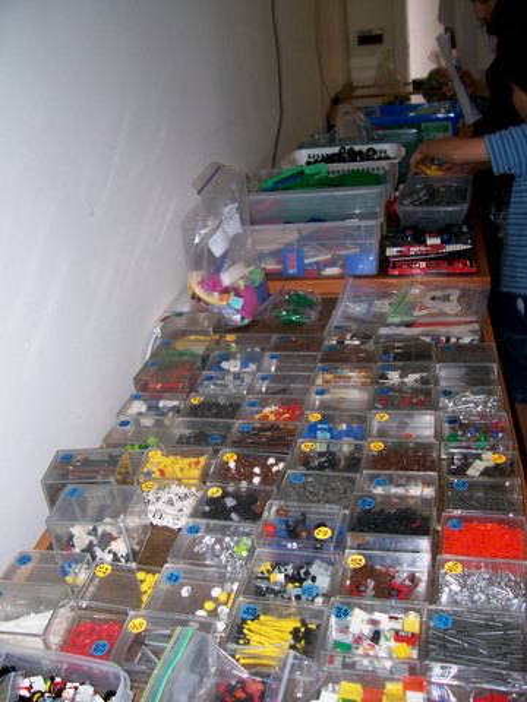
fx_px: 690
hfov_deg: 41.8
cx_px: 264
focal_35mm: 34
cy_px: 351
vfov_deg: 54.0
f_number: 2.7
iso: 80
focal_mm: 5.6
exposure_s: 1/64
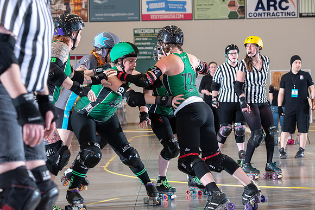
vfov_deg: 14.4
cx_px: 158
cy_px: 105
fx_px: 831
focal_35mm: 95
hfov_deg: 21.5
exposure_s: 1/160
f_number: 5.6
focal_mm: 95
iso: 640
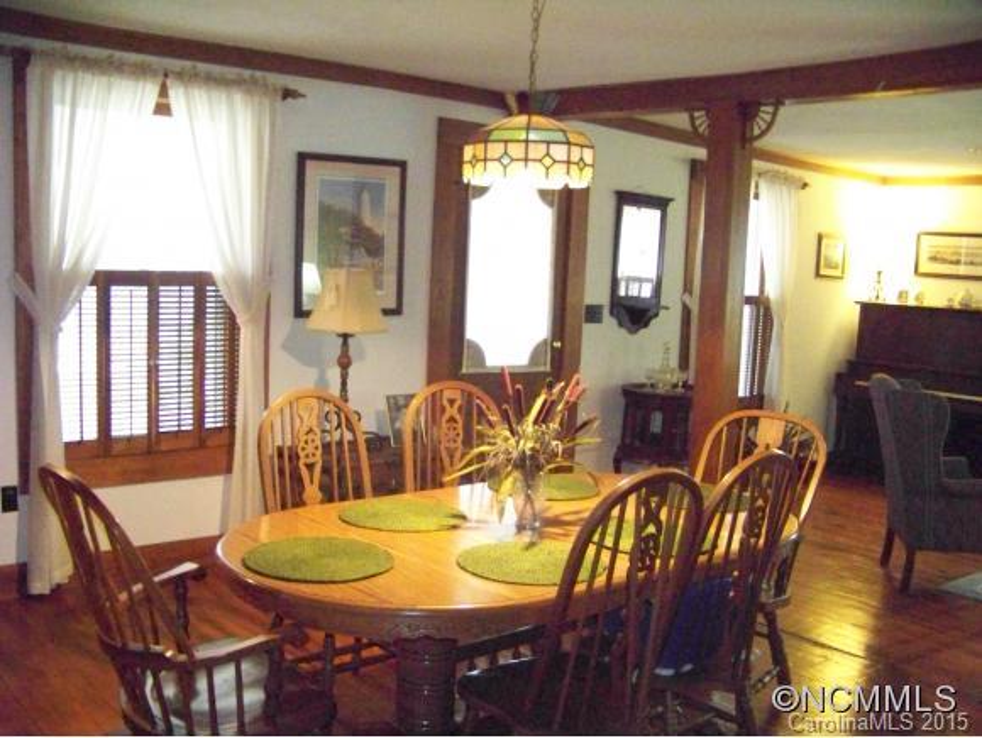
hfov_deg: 51.3
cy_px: 369
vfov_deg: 39.7
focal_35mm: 36
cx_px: 491
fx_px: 1022
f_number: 2.8
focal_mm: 5.85
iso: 1600
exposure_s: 1/30
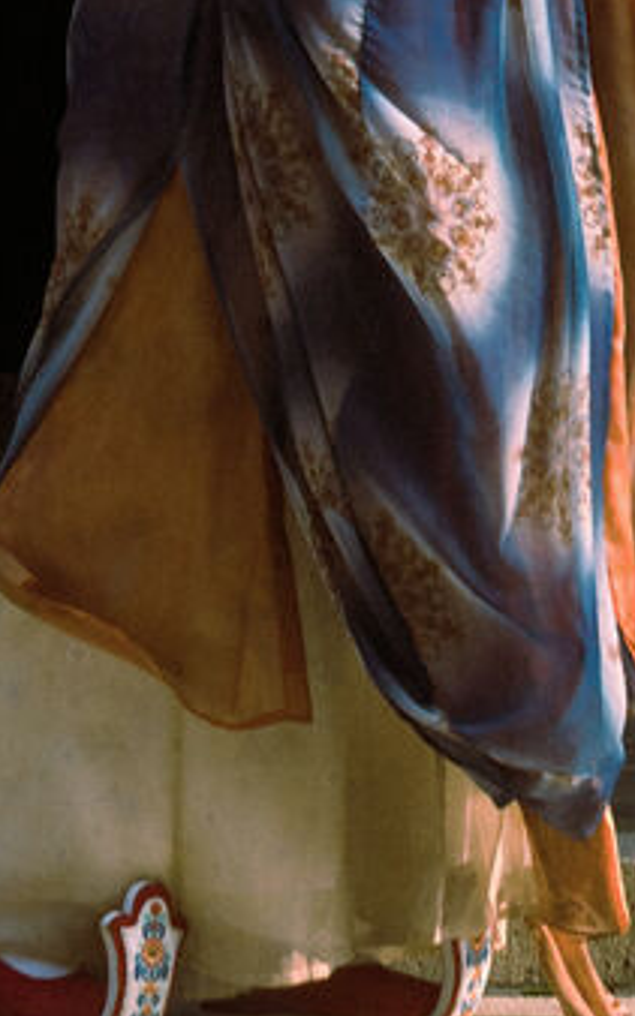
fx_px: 10531
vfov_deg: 5.4
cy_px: -1226
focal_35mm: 380
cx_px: 283
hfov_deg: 3.5
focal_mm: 70
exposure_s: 1/1250
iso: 320
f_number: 8
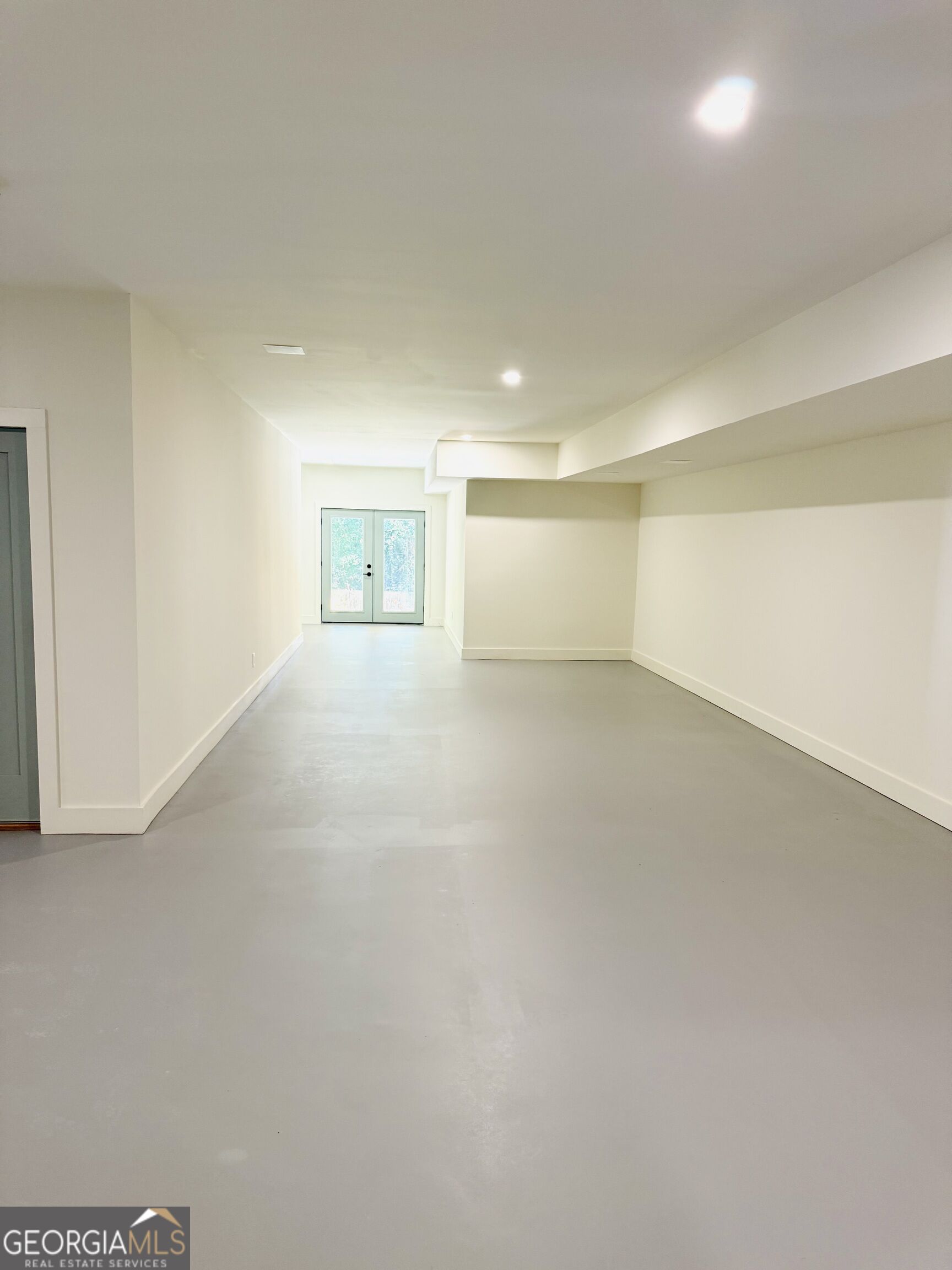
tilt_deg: -6.3
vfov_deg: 71.6
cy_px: 635
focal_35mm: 24
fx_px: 880
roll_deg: -1.5
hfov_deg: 56.8
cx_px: 476
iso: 200
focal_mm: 6.76
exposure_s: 1/60
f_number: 1.78
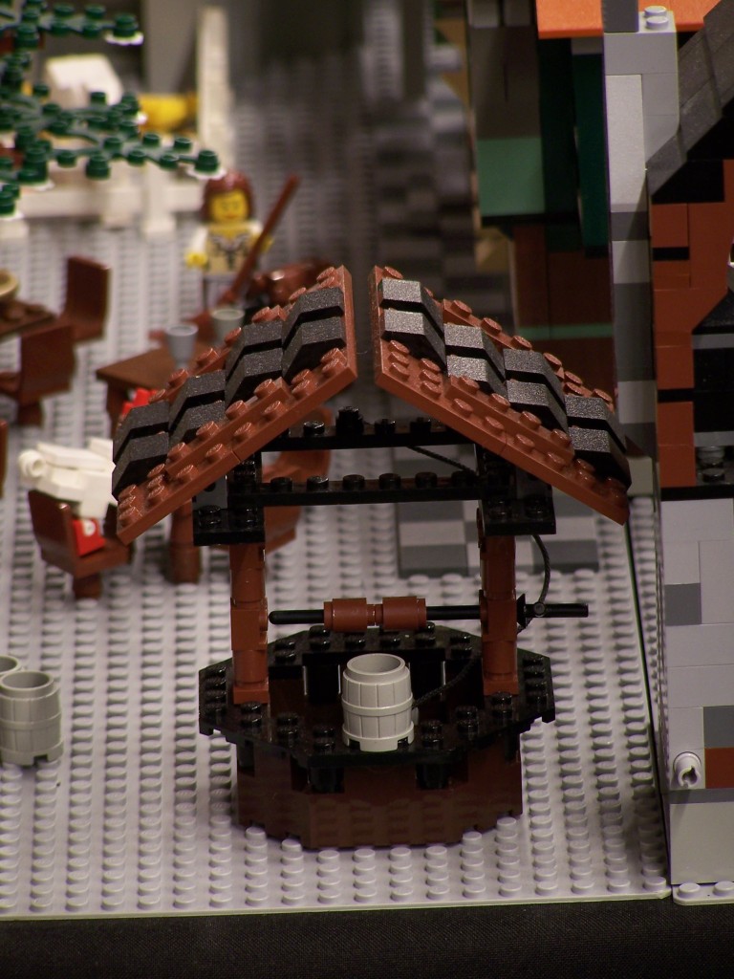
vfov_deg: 5.9
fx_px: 9528
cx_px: 367
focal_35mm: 337
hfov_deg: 4.4
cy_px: 490
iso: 80
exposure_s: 1/2
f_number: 3.6
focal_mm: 55.9
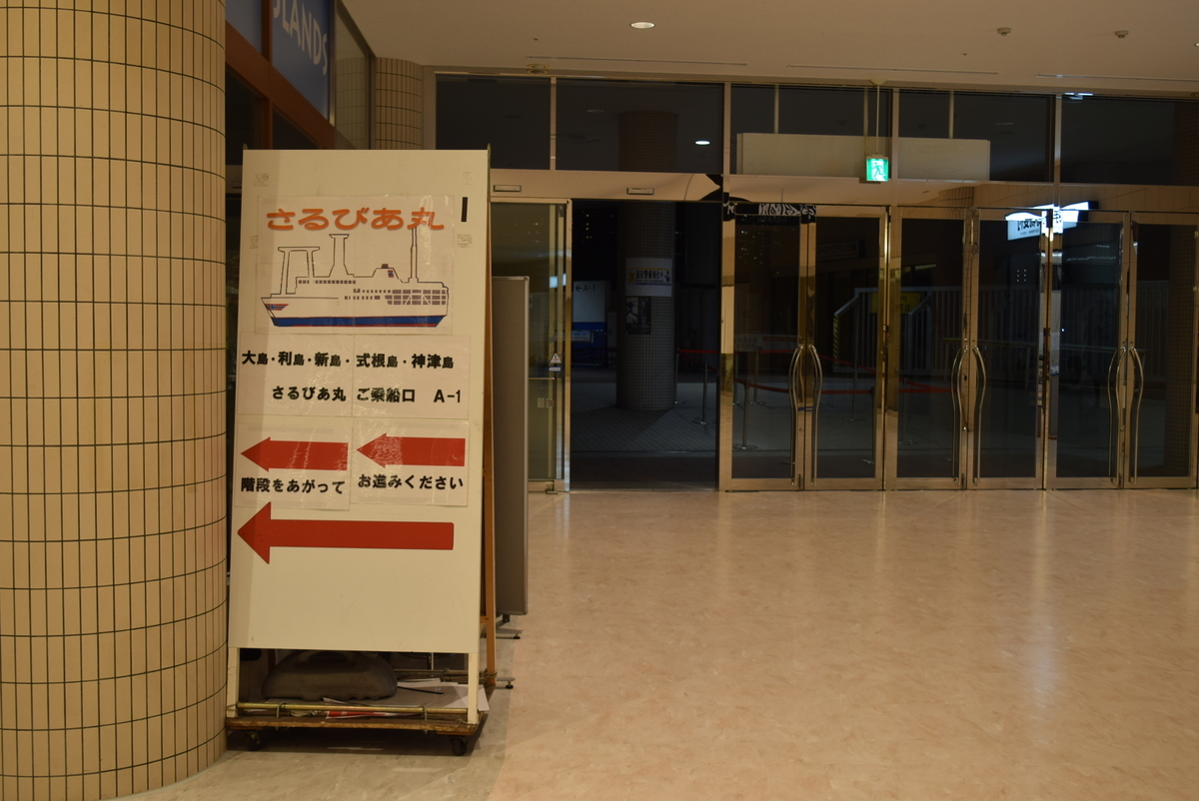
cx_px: 600
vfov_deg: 36.9
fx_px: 1200
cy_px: 400
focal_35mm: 36
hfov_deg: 53.1
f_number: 5.6
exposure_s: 1/25
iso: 100
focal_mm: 24
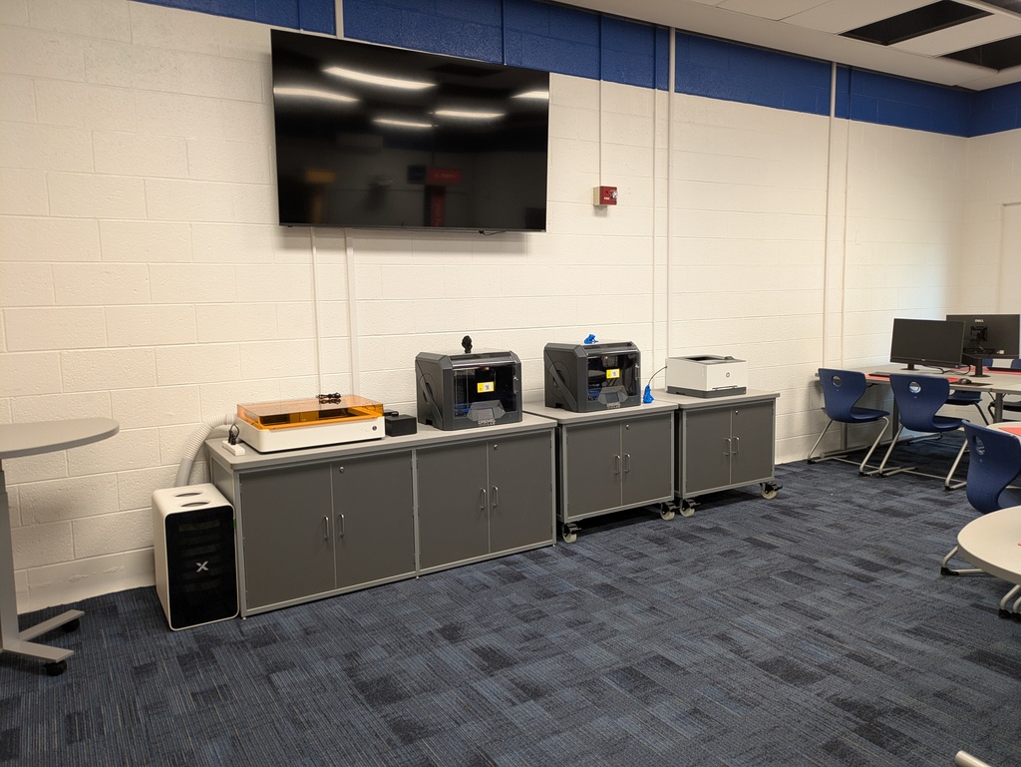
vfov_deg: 54.9
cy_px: 384
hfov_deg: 69.4
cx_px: 510
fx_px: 738
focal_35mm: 25
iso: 123
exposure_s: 1/24
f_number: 1.89
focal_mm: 5.43
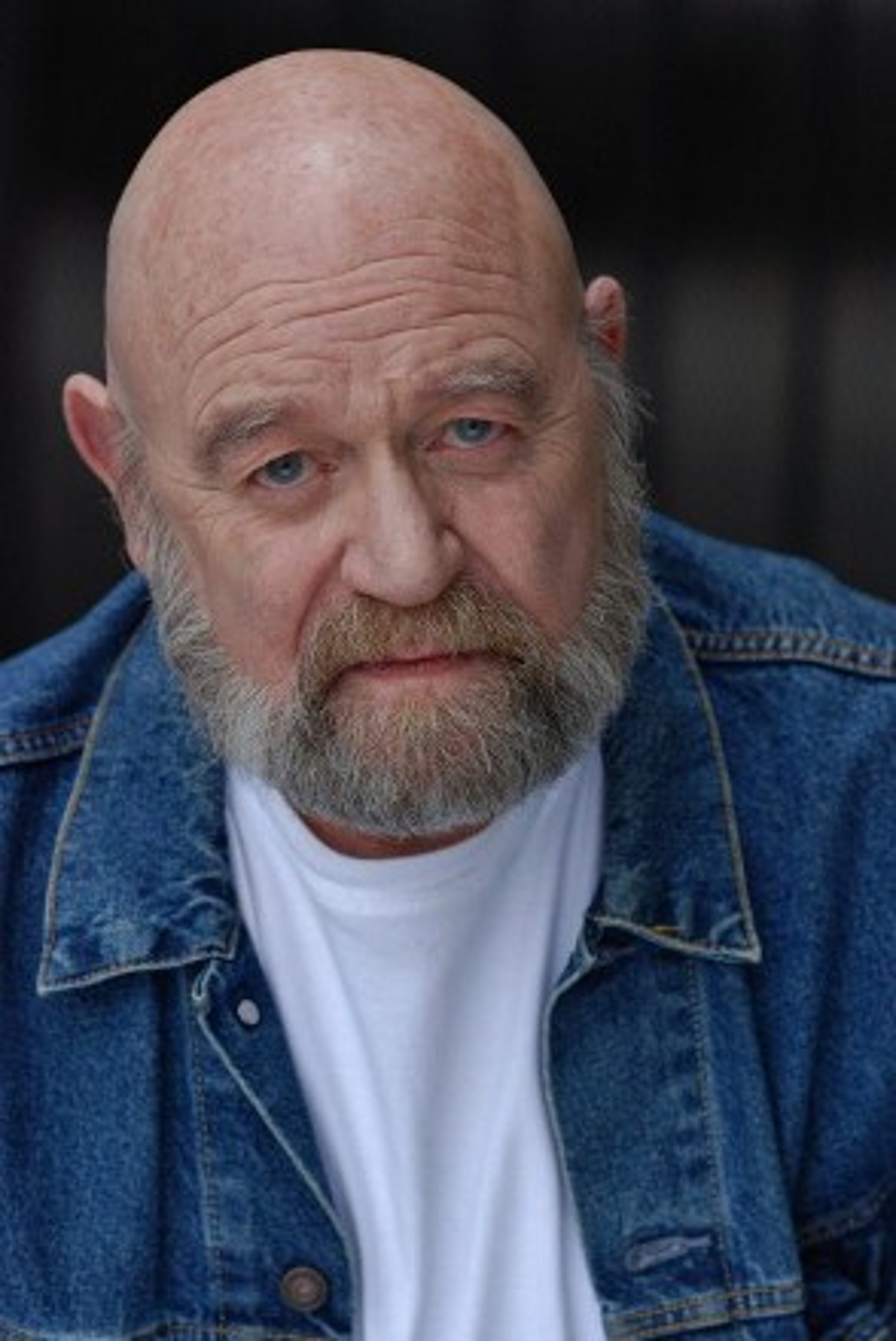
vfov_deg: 13.0
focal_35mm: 158
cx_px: 448
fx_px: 5870
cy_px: 670
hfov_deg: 8.7
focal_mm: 105
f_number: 4
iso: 400
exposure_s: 1/250
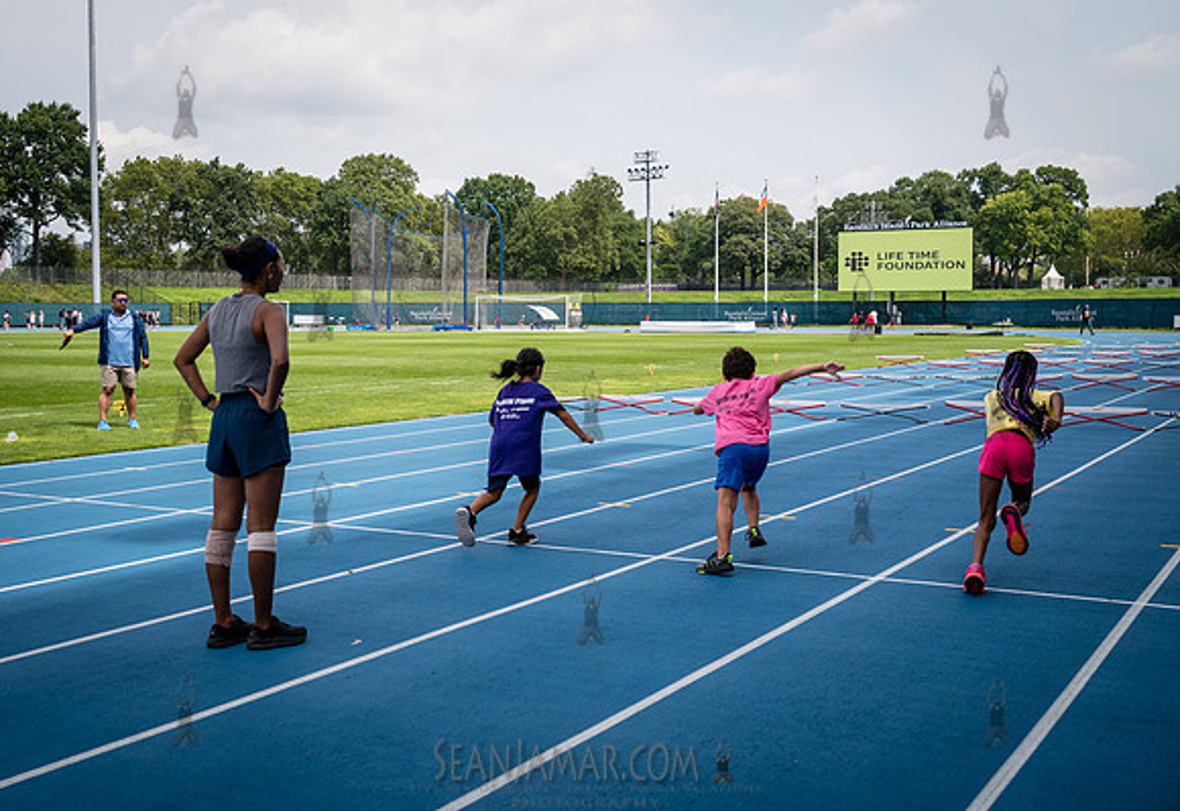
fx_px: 1309
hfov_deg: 48.4
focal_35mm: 40
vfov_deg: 34.4
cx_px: 507
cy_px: 363
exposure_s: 1/640
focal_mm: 35
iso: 100
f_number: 5
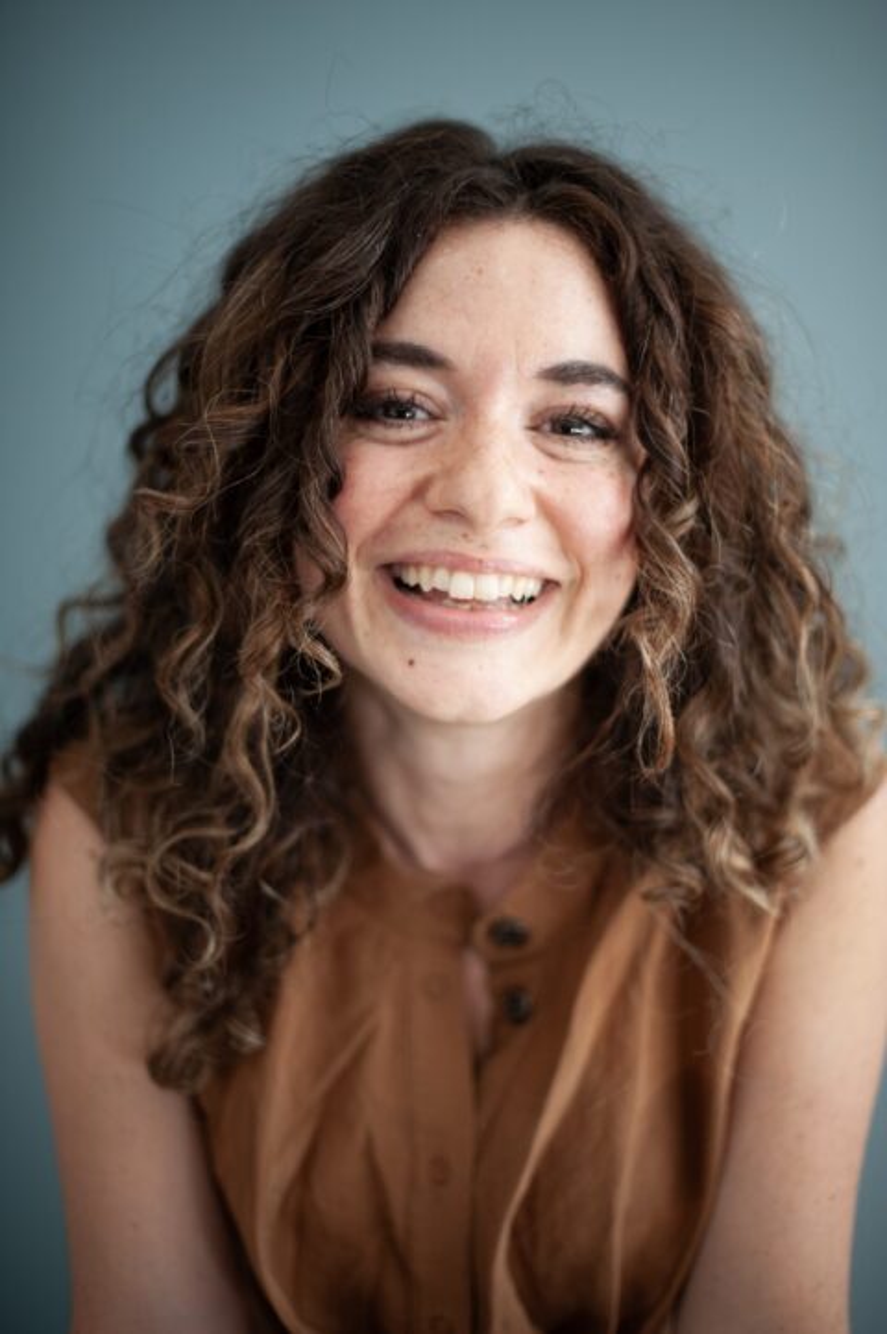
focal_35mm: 50
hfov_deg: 26.9
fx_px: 1851
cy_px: 667
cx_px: 444
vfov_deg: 39.6
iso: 500
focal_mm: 50
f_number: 1.4
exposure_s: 1/320
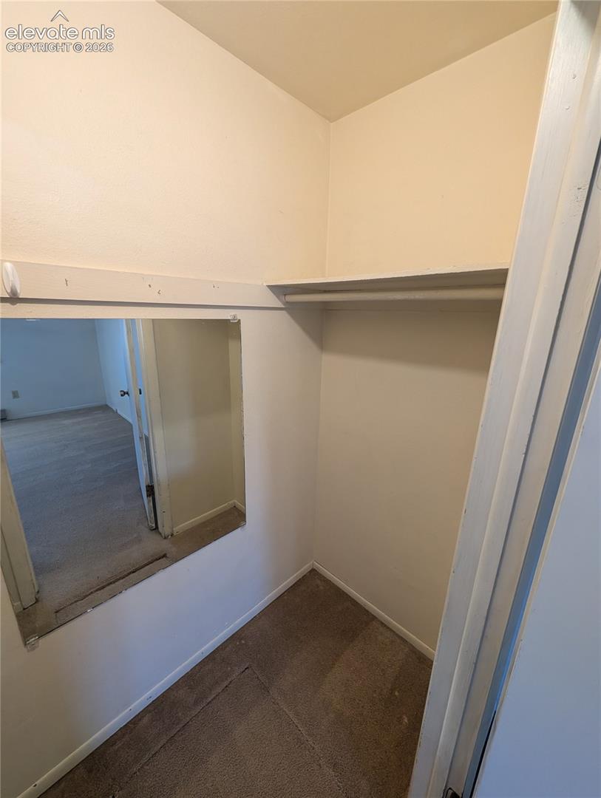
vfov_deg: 110.5
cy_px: 399
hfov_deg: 94.6
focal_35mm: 12
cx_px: 300
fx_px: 277
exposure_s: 1/100
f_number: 1.7
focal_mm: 2.02
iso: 235
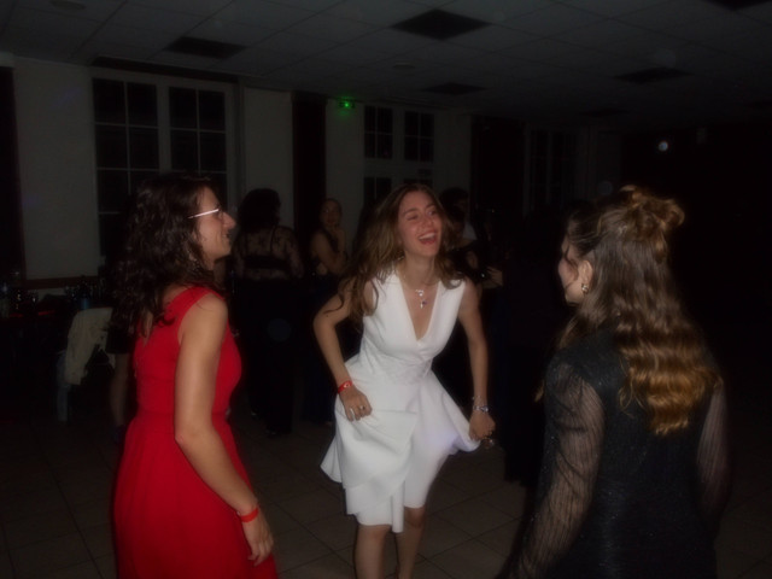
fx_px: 580
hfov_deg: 67.3
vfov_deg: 53.1
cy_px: 290
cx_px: 386
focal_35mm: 26
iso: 200
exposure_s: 1/25
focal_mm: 4.6
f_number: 3.2
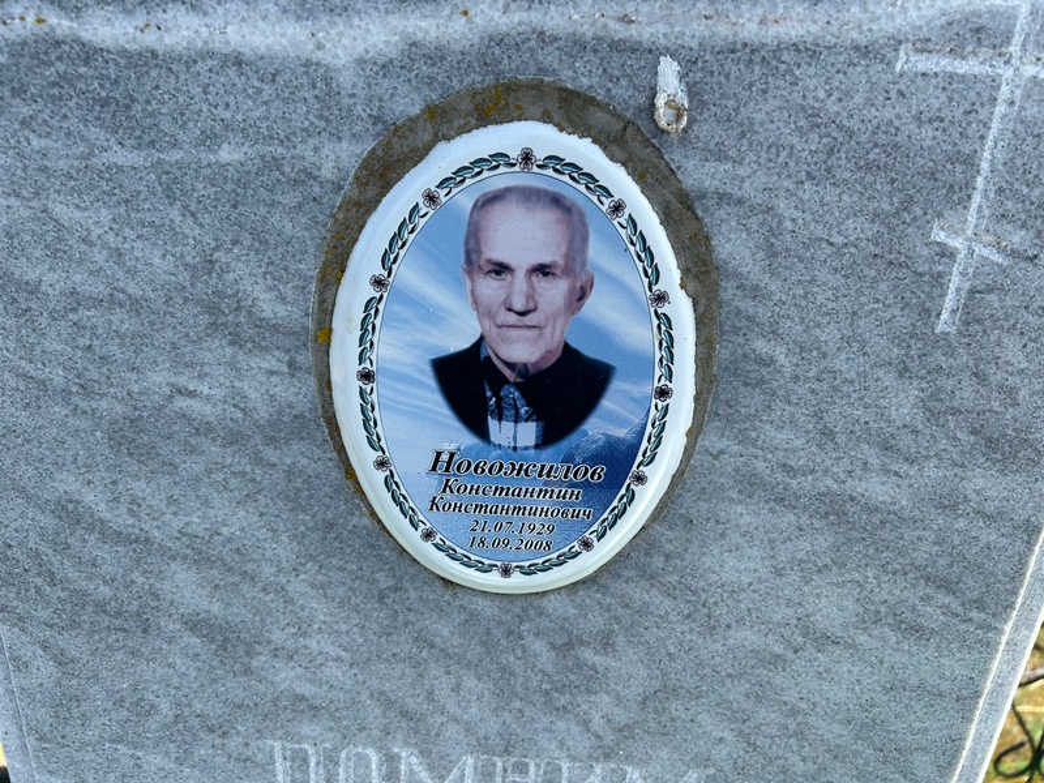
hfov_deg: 67.3
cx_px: 522
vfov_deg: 53.1
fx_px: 784
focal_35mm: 26
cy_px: 392
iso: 50
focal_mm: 5.7
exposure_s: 1/1511
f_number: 1.5
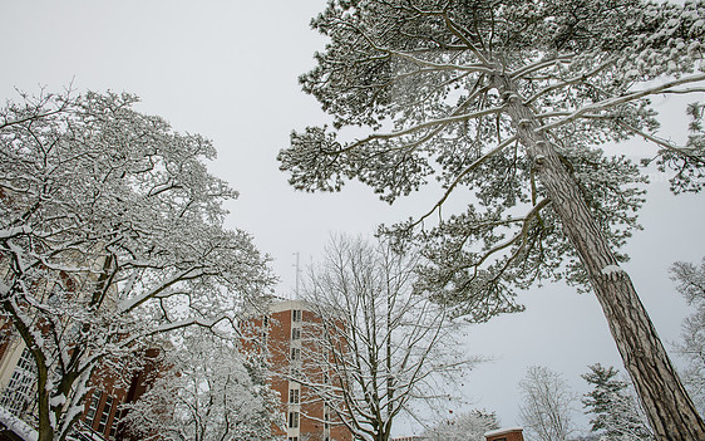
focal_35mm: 20
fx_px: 384
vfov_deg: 59.6
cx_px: 354
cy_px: 203
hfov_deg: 85.1
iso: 200
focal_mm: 19
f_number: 5
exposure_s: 1/400
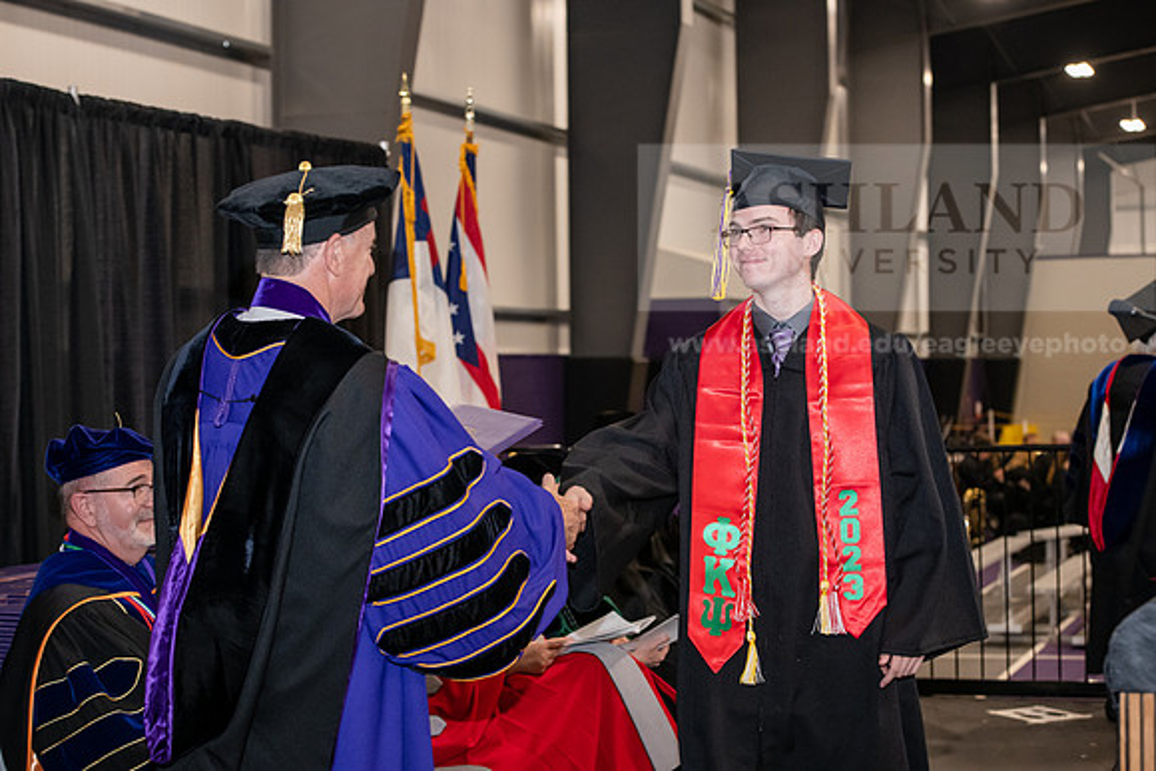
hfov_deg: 28.8
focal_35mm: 70
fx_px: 2248
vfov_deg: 19.5
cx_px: 578
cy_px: 386
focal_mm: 70
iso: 2500
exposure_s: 1/200
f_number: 5
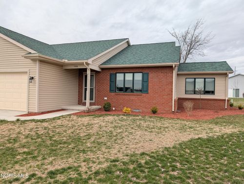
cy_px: 92
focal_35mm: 24
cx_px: 122
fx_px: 169
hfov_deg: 71.5
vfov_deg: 56.9
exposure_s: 1/974
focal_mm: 6.9
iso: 20
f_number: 1.68
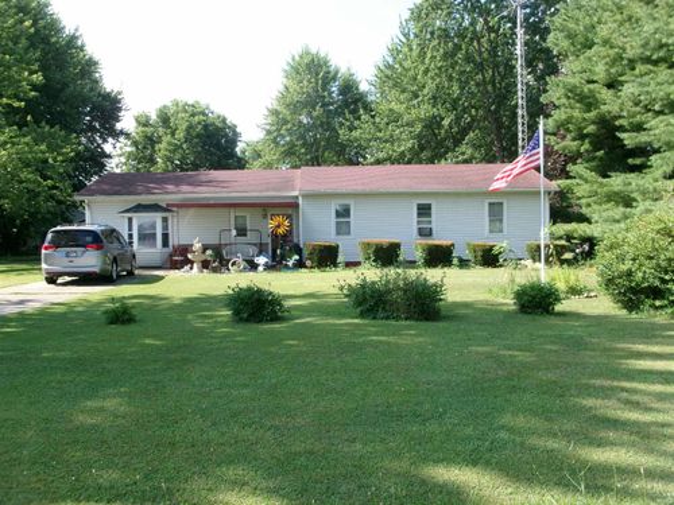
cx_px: 337
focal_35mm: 36
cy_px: 252
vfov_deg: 39.7
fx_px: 701
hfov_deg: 51.4
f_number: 4.5
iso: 100
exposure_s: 1/220
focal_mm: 6.4
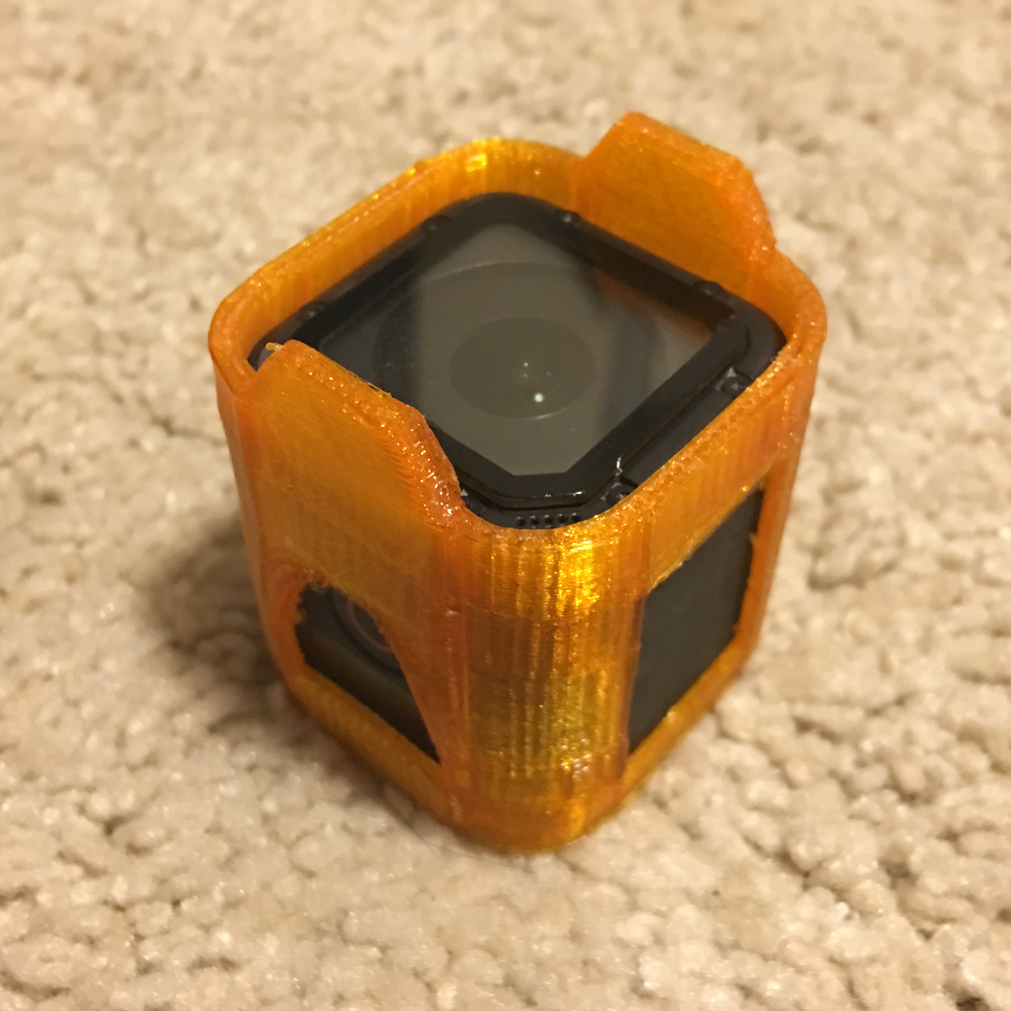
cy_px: 495
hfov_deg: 39.2
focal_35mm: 43
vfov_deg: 39.2
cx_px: 529
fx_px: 1421
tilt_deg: -46.7
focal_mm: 4.15
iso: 125
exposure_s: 1/4
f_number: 2.2
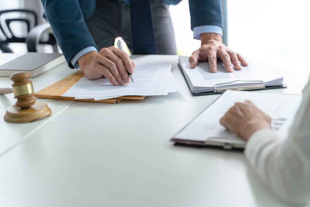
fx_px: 646
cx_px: 155
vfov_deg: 18.2
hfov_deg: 27.0
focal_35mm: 75
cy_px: 104
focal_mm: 75
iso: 500
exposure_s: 1/160
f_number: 2.8
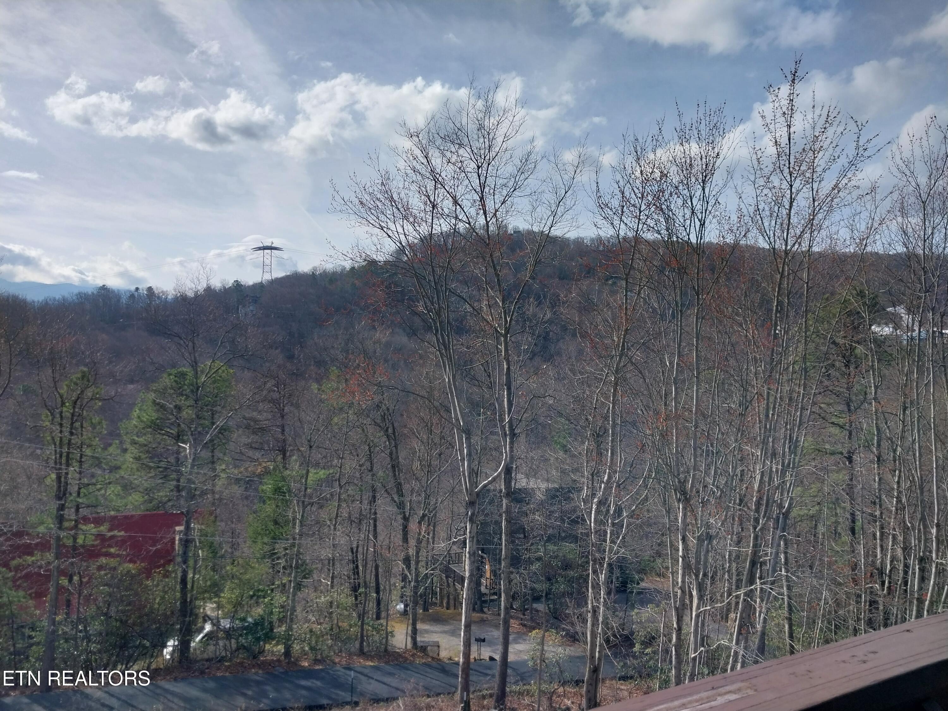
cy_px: 356
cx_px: 474
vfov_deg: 53.1
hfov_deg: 67.3
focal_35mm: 26
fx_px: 712
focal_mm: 4
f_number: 1.8
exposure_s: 1/872
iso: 20
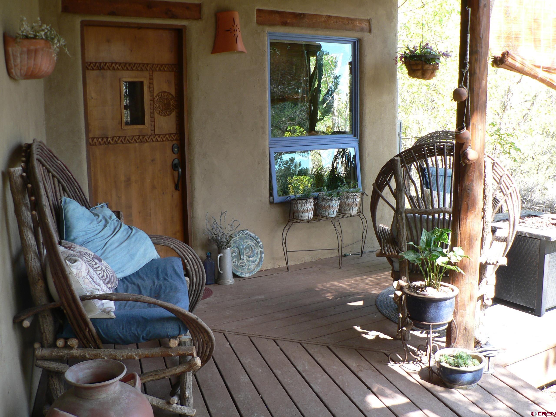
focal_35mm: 36
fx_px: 578
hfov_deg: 51.4
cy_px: 208
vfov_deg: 39.7
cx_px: 278
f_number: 2.8
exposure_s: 1/60
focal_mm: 6
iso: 80
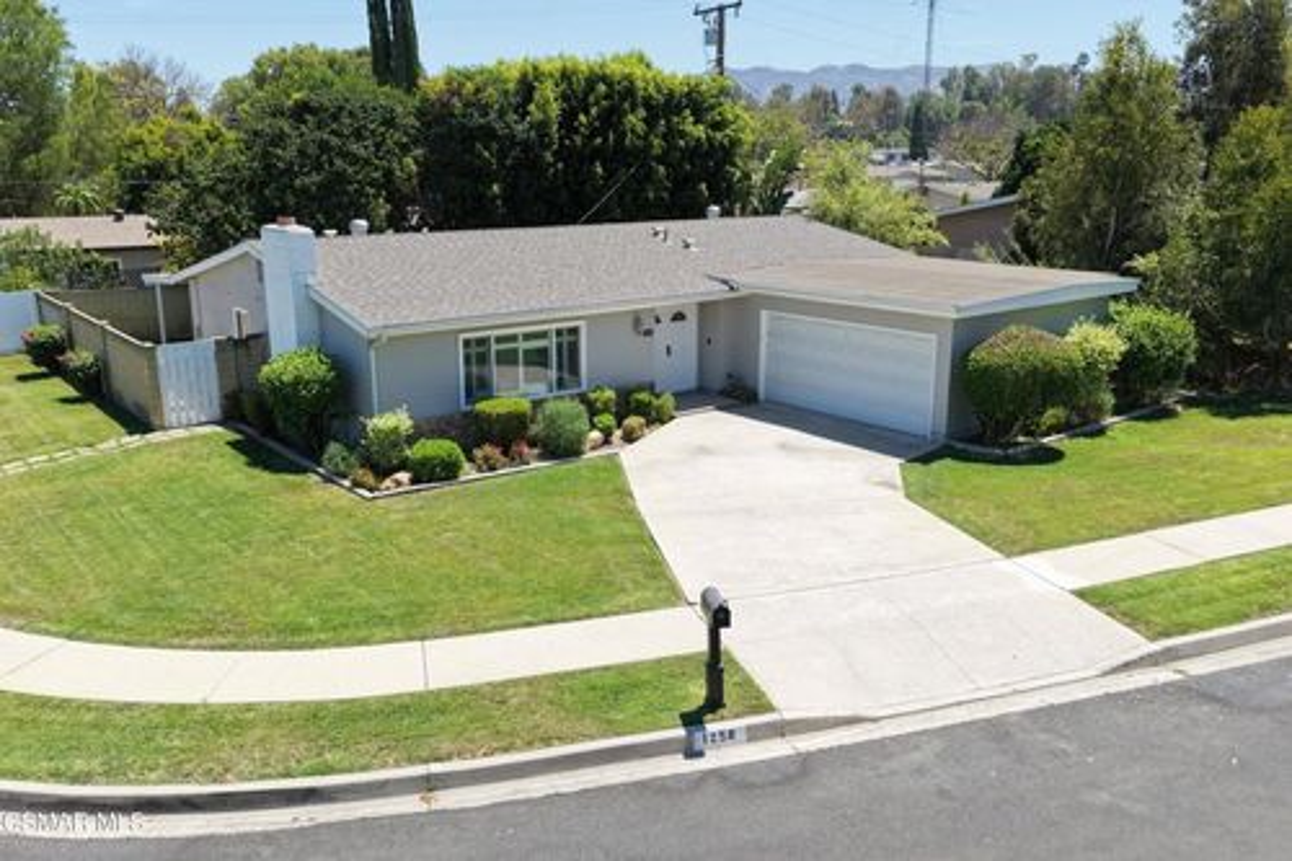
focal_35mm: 28
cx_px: 646
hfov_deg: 65.5
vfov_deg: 46.4
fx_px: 1005
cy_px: 430
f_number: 2.8
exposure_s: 1/1250
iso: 200
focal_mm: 14.45
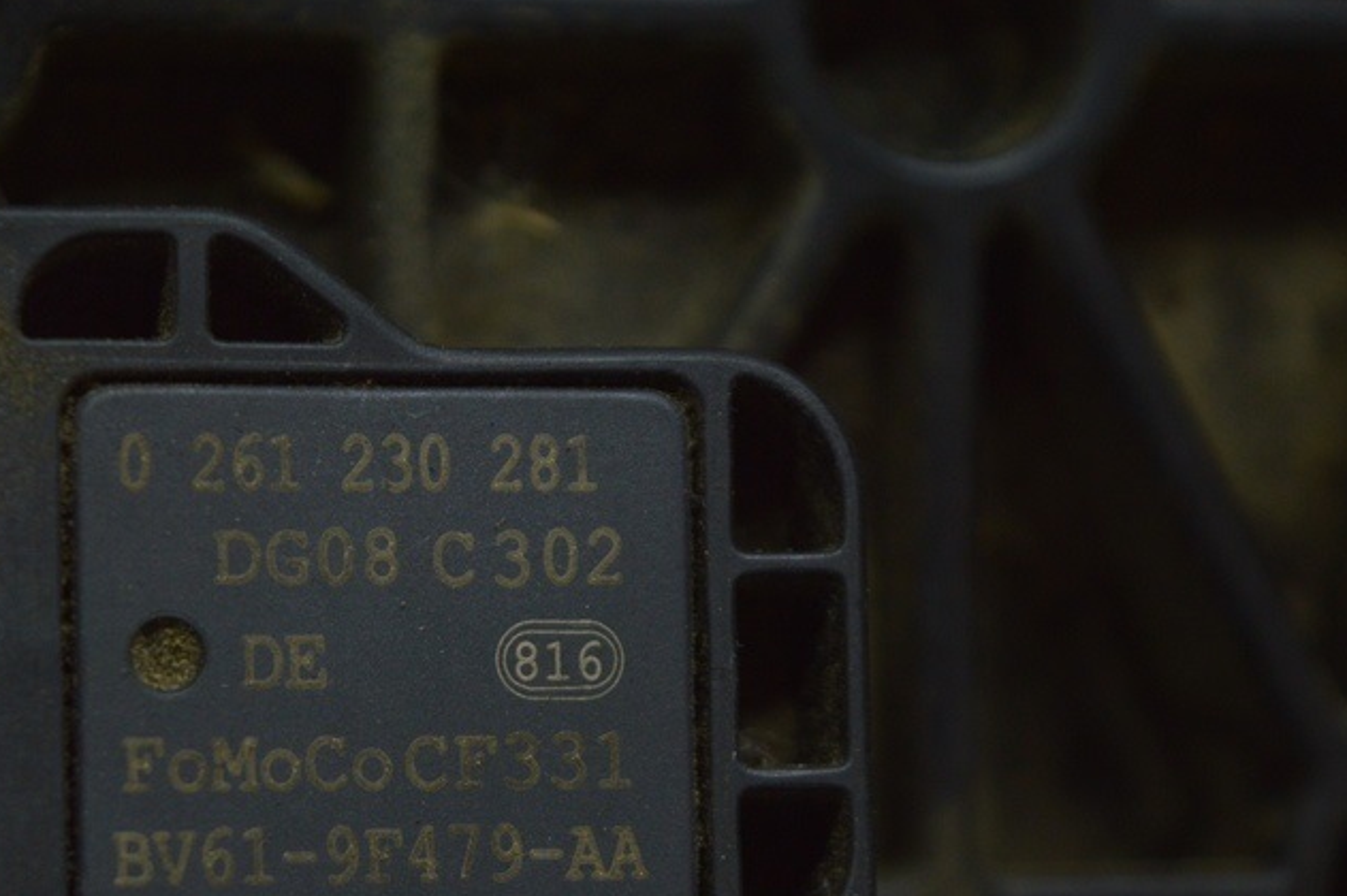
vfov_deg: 10.2
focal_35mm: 134
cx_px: 314
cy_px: 652
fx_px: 5004
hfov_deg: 15.3
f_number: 5.6
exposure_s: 1/60
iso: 400
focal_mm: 55
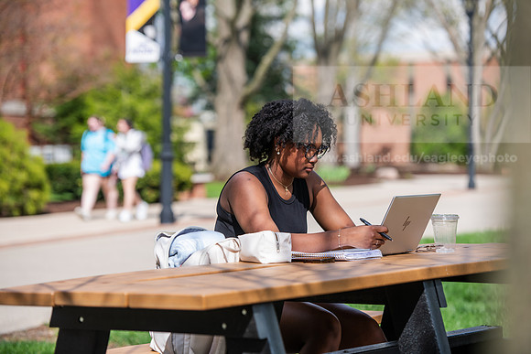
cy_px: 177
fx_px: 1800
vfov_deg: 11.2
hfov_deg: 16.8
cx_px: 266
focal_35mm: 122
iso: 100
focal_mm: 122
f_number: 3.5
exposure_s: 1/800
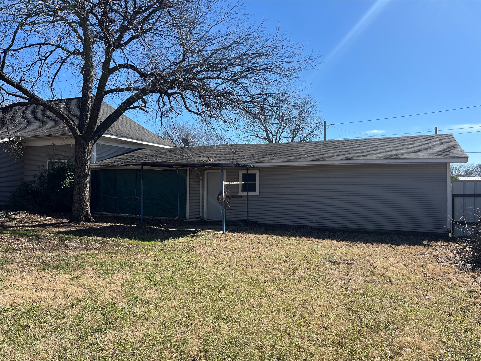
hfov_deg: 67.3
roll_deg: -0.1
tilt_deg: +0.9
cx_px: 240
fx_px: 361
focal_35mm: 26
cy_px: 180
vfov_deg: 53.1
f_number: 1.5
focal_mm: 5.7
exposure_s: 1/3165
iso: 50
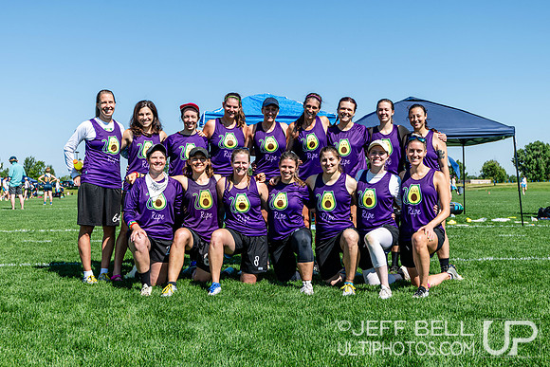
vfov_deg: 30.6
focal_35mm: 44
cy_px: 166
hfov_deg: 44.6
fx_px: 671
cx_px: 270
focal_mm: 35
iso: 64
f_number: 5.6
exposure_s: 1/500
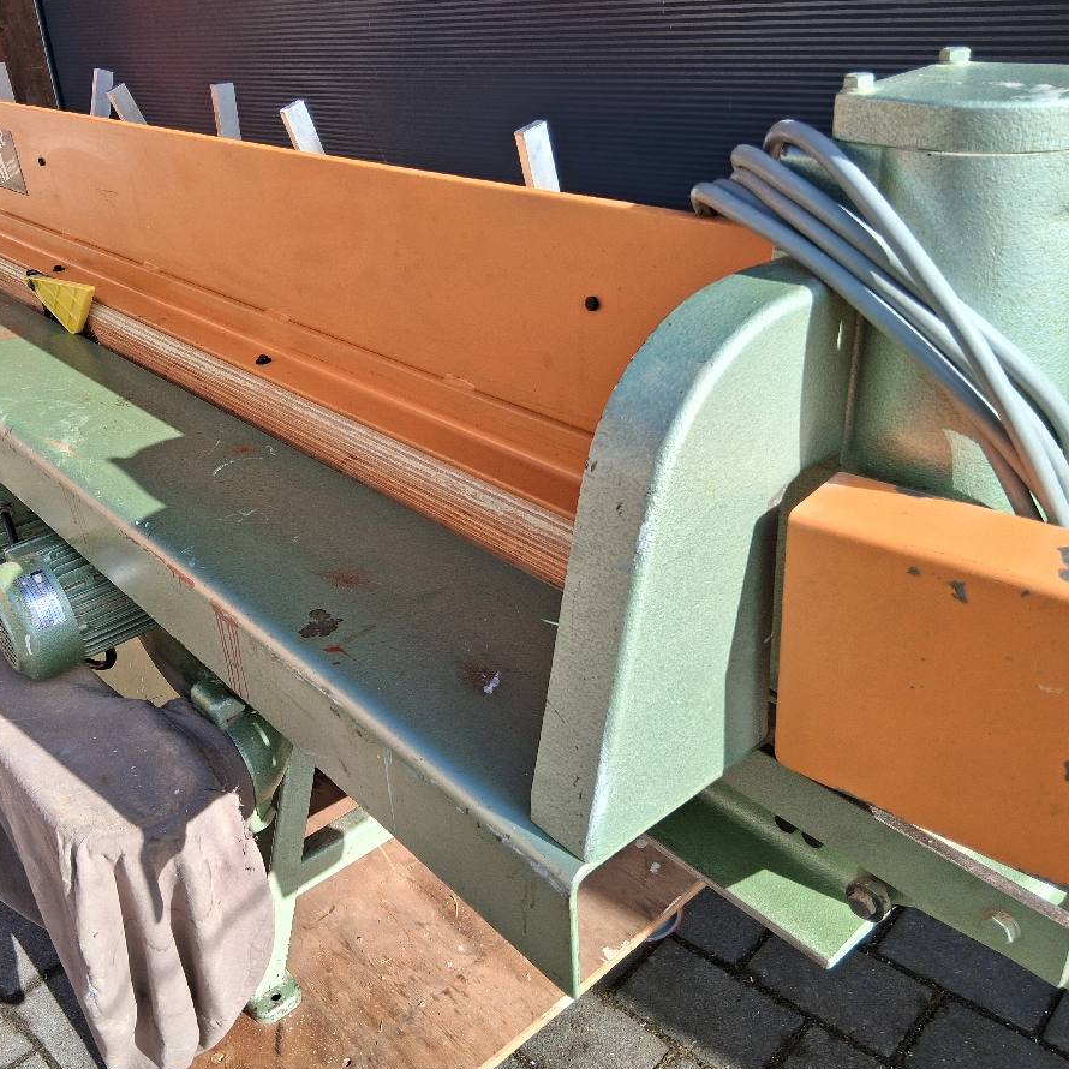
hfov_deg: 52.0
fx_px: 1083
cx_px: 406
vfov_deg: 52.5
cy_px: 538
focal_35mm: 31
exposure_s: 1/329
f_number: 1.8
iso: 25
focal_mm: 3.98
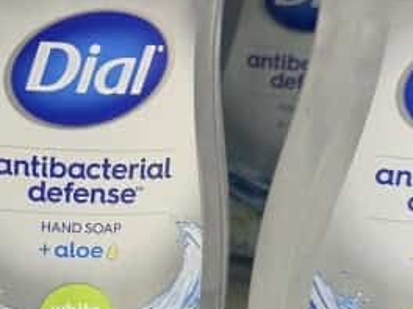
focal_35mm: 93
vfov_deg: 15.8
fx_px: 1110
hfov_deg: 20.8
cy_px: 245
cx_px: 75
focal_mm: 6.8
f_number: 1.8
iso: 160
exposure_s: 1/65
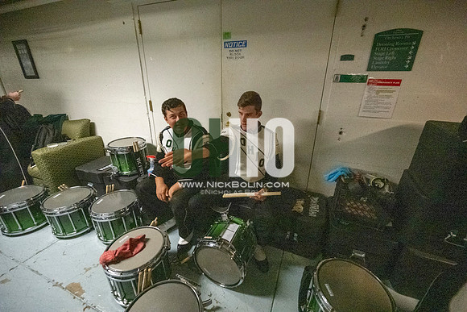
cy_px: 156
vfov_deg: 77.4
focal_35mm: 15
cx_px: 234
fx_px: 195
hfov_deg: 100.4
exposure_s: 1/500
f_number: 4
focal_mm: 15
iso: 12800
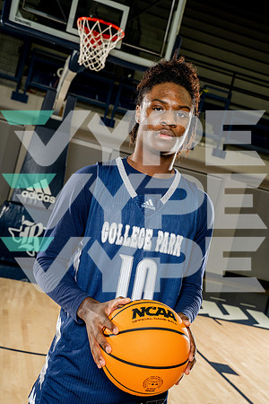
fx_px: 538
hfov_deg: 28.1
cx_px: 134
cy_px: 202
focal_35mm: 48
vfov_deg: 41.1
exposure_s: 1/250
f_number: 7.1
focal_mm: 48
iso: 640
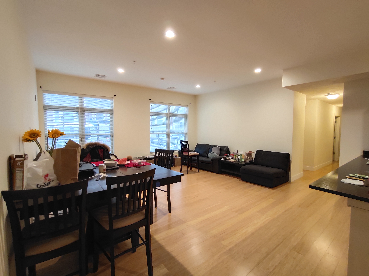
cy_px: 138
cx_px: 184
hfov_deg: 94.5
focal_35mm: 16
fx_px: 171
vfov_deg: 78.1
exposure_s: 1/100
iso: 77
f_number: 2.2
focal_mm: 2.15
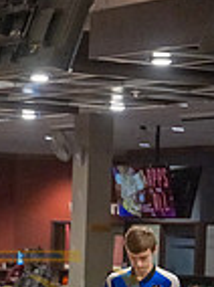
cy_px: 380
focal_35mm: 214
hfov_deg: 6.9
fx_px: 1769
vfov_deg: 9.1
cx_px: -12
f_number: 2.8
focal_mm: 70
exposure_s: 1/1000
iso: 4000
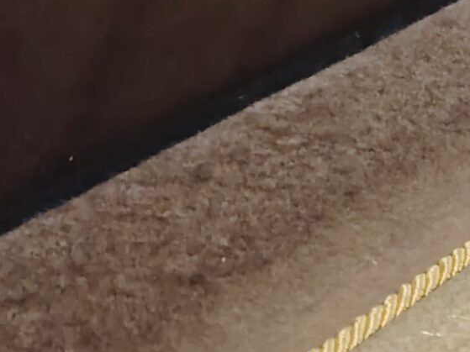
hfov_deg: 16.4
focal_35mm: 110
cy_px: 360
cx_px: 685
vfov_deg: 13.3
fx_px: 1493
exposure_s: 1/100
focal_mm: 5.25
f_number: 1.75
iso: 4359
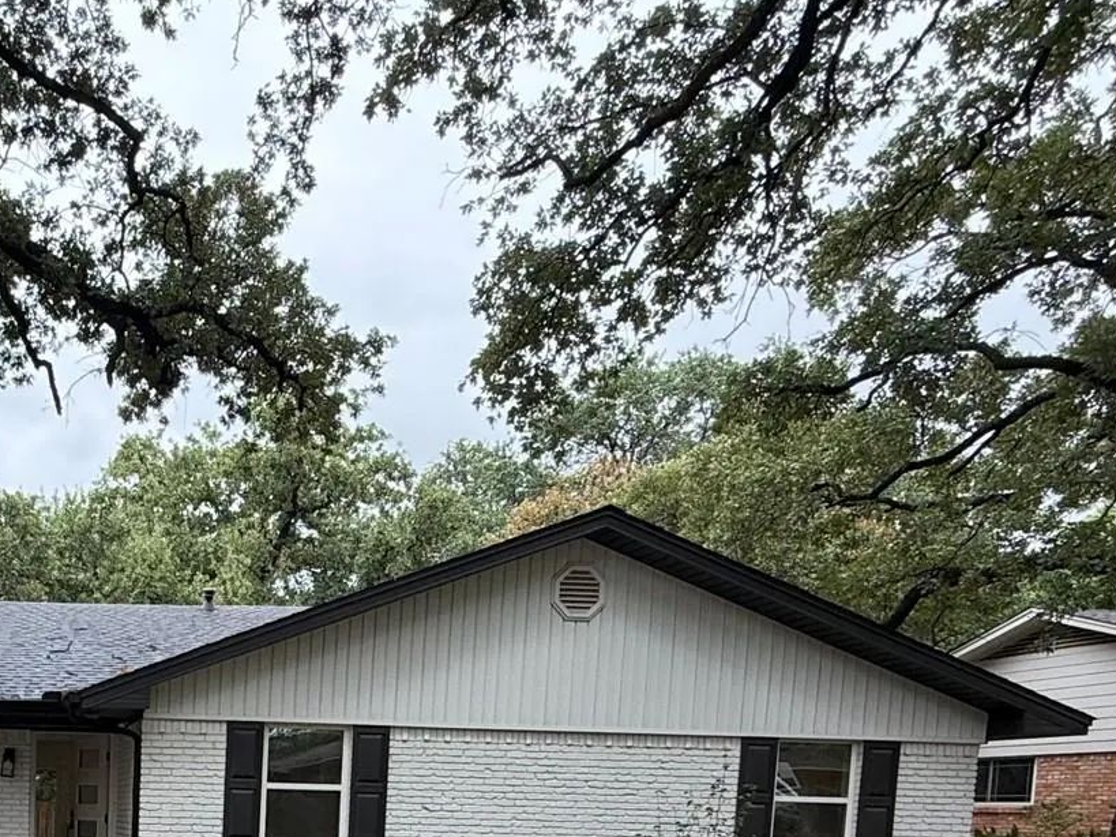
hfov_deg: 45.5
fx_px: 1128
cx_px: 34
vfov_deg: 35.6
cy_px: 887
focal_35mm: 35
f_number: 2.2
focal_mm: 2.22
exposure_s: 1/200
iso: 50
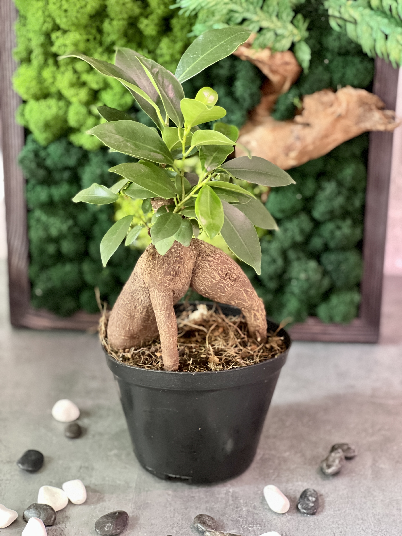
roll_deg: -1.8
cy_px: 268
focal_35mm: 77
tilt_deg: -25.0
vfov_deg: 25.3
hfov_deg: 19.1
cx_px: 201
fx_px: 1192
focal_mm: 9
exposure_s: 1/16
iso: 400
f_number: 2.8
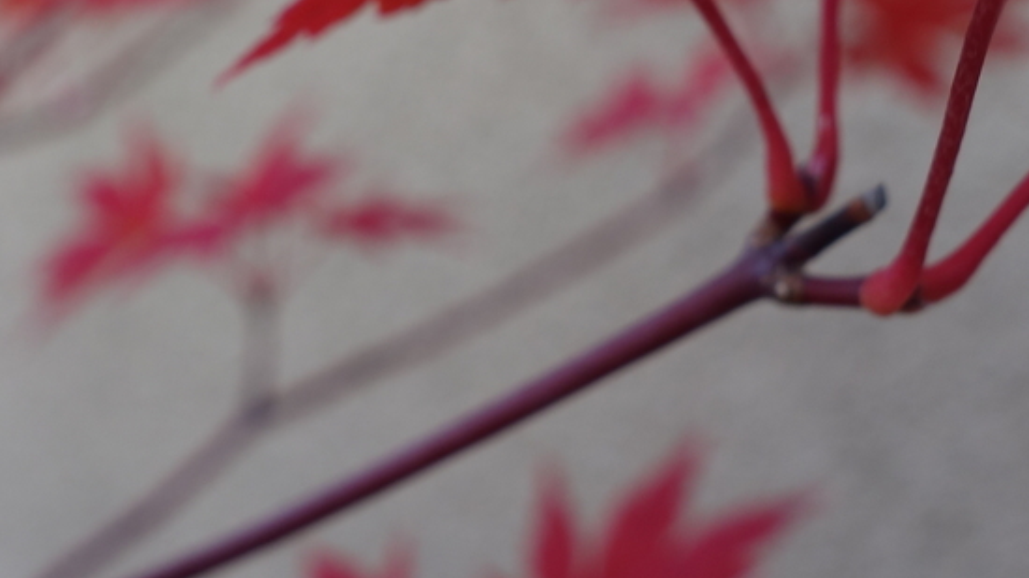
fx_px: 1746
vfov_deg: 18.1
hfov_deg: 32.4
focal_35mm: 64
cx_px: 299
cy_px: -67
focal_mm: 10.4
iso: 125
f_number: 4.5
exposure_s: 1/100
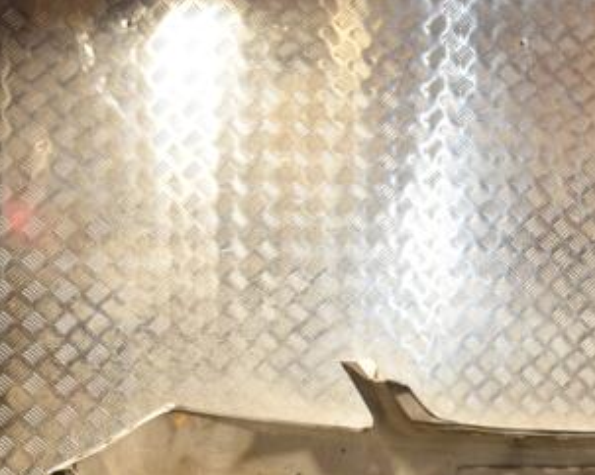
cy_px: 326
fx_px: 1179
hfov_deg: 27.0
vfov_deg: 22.7
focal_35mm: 67
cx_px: 575
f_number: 5
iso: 800
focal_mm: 24
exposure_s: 1/200
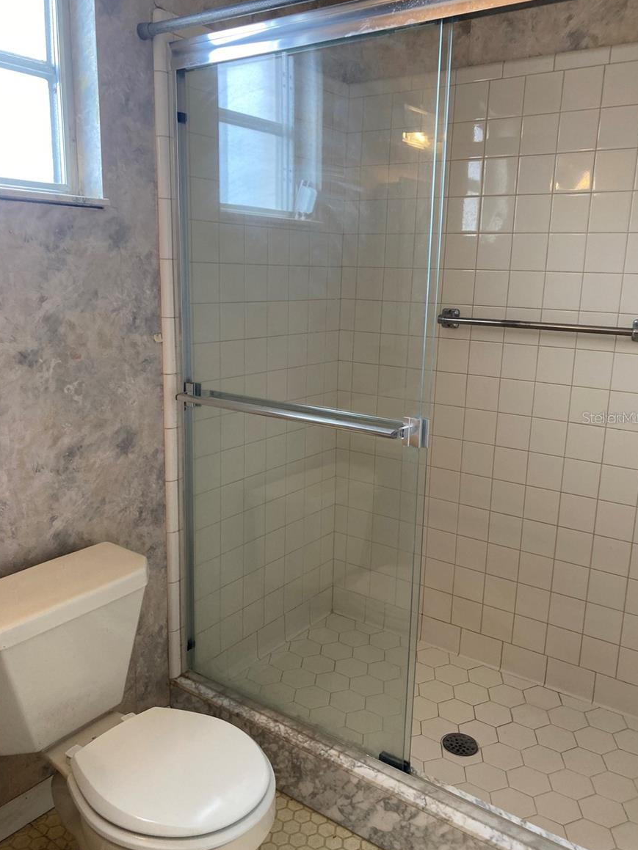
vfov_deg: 61.7
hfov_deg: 48.2
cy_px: 417
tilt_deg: -12.2
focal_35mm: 29
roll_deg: -0.9
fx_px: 713
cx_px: 321
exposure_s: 1/60
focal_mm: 3.99
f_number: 1.8
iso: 64
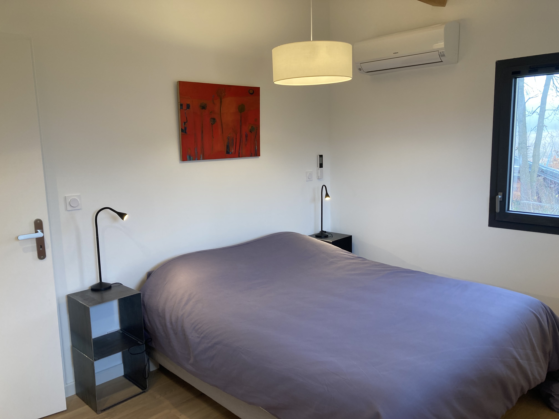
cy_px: 210
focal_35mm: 28
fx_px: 452
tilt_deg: -7.5
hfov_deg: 63.4
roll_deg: +0.6
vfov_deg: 49.7
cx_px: 280
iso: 50
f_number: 1.8
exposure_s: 1/50
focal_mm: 3.99
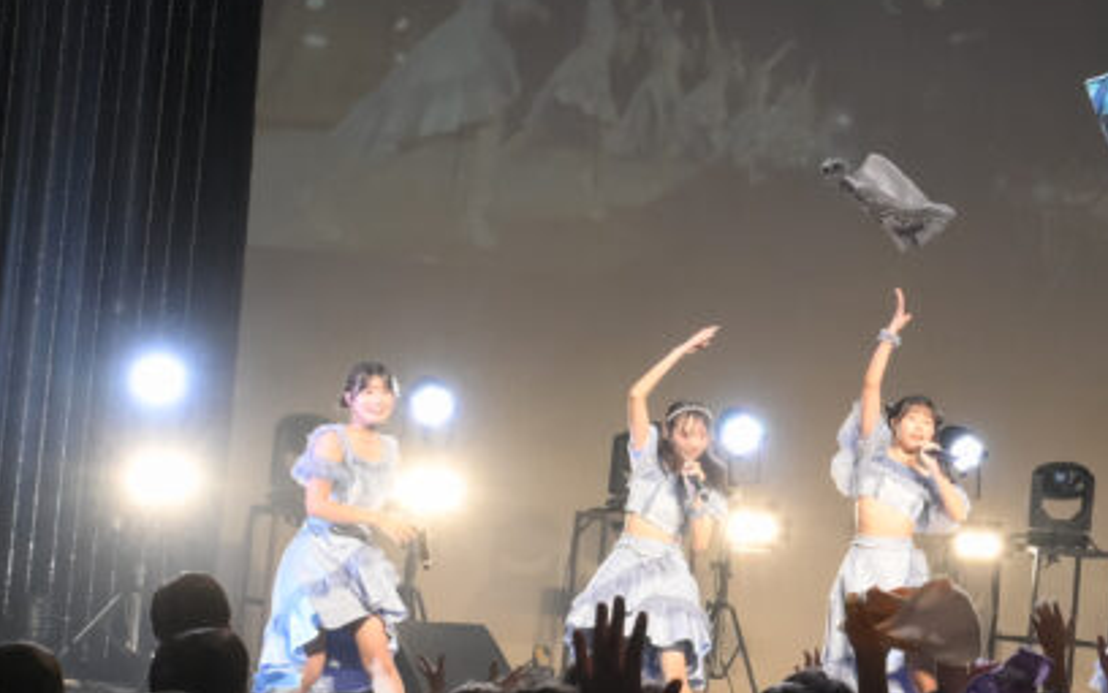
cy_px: 287
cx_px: 1401
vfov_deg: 9.3
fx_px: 4258
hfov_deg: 14.3
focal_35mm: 141
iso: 2500
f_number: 8
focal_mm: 31.5
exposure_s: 1/320
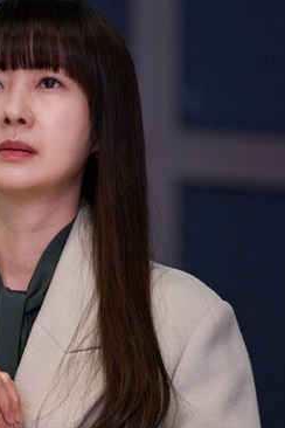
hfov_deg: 3.4
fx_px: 4821
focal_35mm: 406
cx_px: 43
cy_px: 325
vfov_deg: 5.1
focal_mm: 198
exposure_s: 1/320
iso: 4000
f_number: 3.2
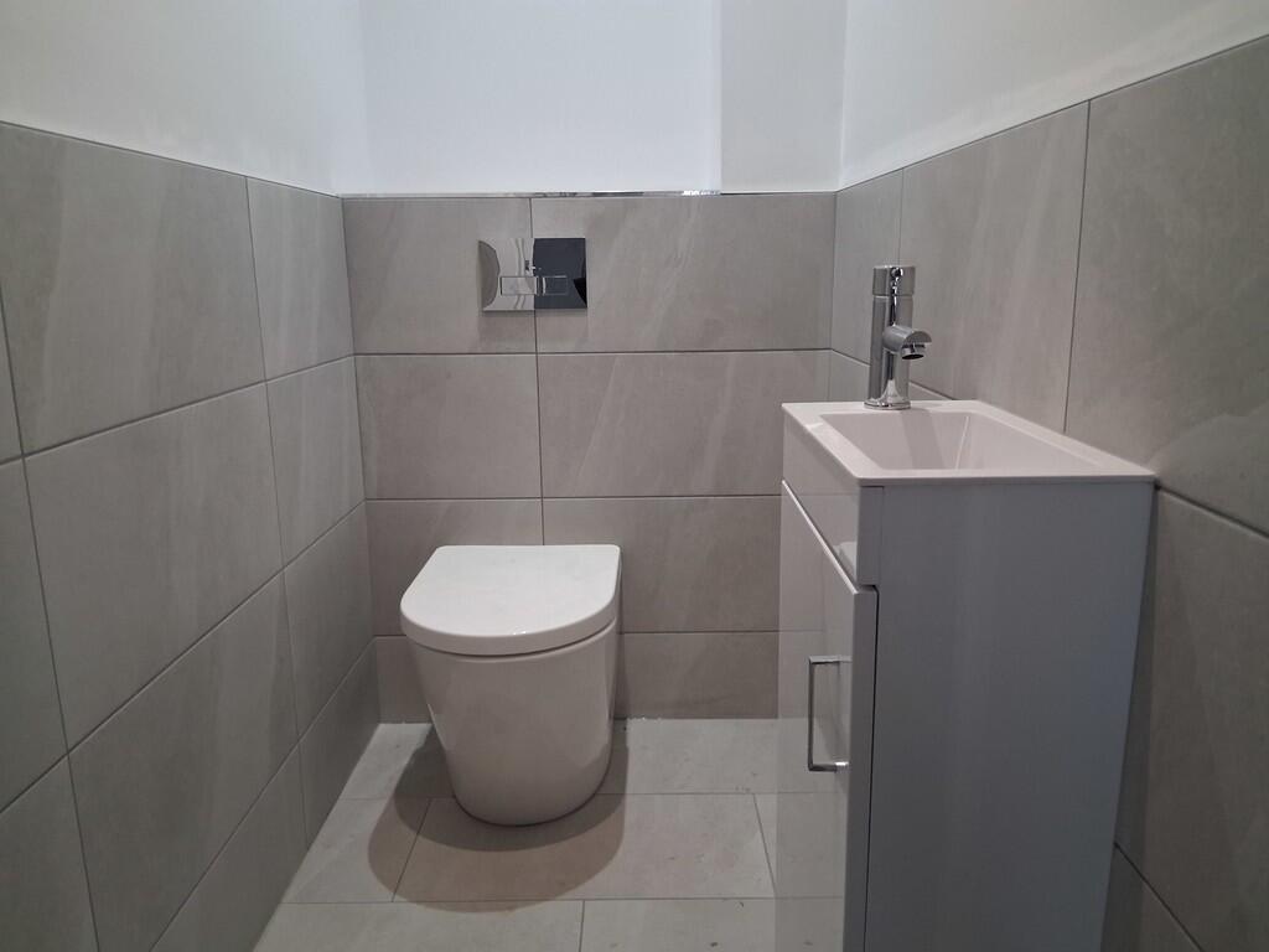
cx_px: 634
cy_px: 476
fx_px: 953
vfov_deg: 53.1
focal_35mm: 26
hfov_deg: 67.3
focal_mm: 3.98
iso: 320
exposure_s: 1/100
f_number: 1.8
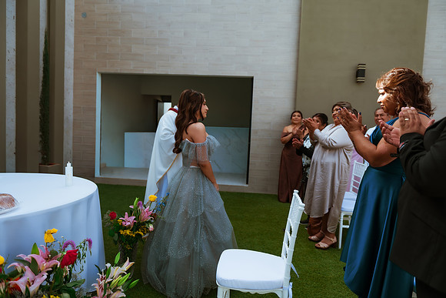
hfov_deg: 73.7
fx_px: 297
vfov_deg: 53.2
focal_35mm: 24
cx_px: 223
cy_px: 149
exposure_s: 1/800
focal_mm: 24
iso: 100
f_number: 2.8
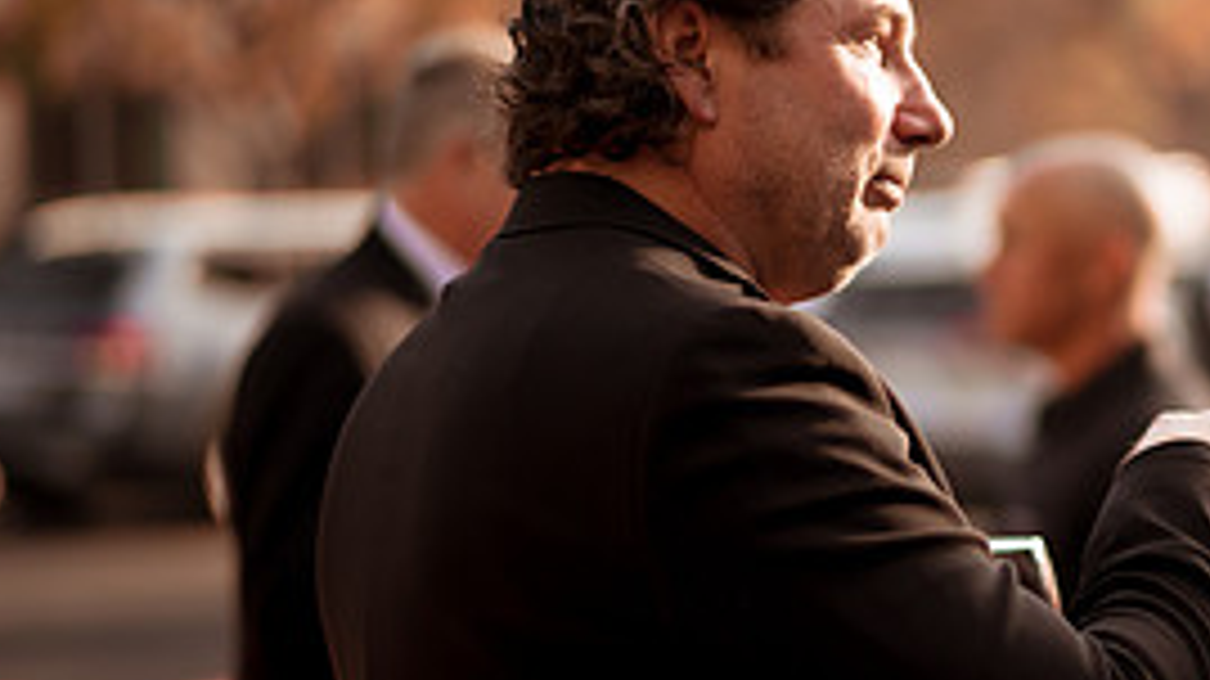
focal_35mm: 131
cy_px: 363
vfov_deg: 9.2
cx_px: 1268
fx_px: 4201
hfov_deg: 16.0
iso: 125
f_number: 1.4
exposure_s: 1/2500
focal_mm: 58
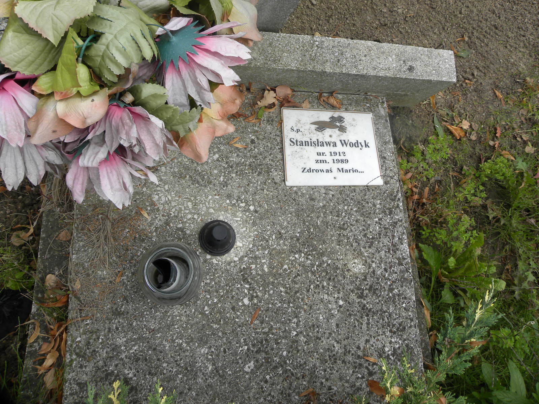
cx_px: 270
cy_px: 202
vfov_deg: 53.1
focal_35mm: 26
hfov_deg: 67.3
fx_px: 405
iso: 64
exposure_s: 1/211
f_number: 4.5
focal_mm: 4.6
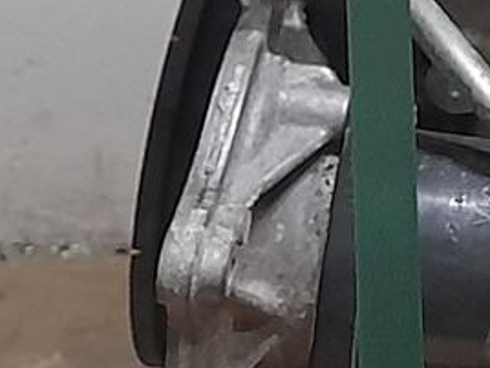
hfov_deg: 9.6
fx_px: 2704
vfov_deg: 7.6
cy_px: -229
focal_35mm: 191
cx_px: 1020
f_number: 2
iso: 320
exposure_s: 1/50
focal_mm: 4.6
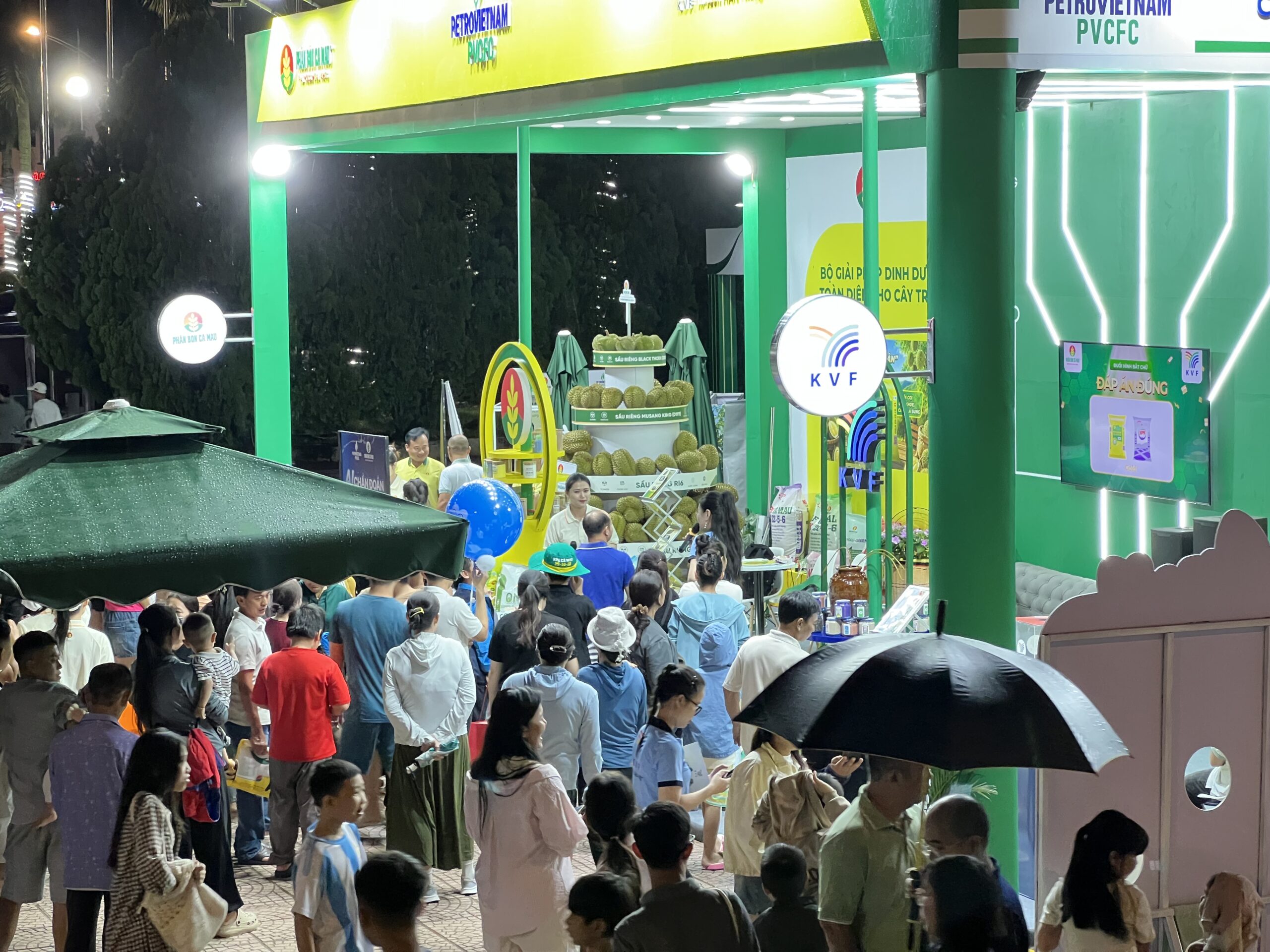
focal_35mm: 77
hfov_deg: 25.3
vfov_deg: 19.1
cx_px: 635
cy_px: 476
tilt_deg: -5.4
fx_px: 2825
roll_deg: +0.5
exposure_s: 1/50
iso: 320
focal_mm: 9
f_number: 2.8
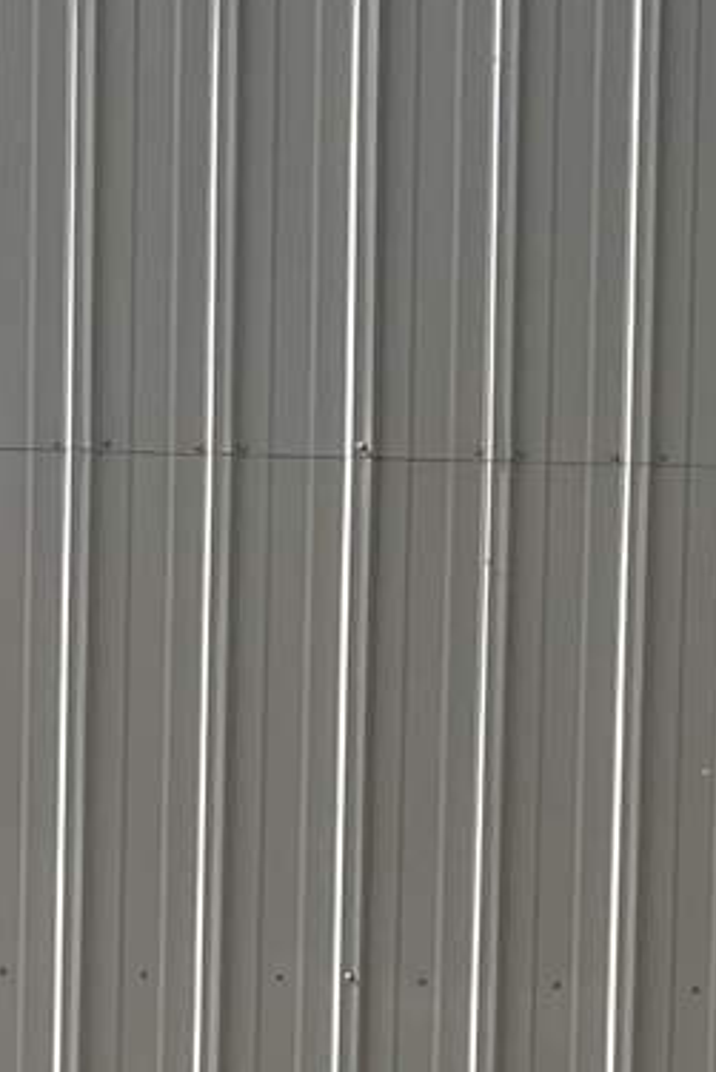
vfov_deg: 13.0
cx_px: 268
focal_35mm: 153
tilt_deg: -1.7
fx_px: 4560
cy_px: 1374
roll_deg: -1.1
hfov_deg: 9.0
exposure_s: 1/4673
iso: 80
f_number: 1.78
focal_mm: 6.76
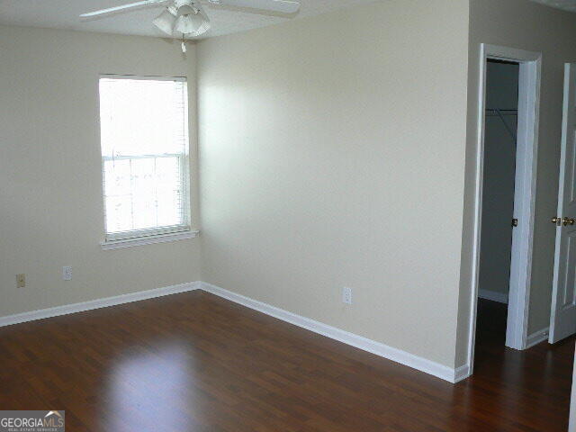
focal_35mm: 36
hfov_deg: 51.4
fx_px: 599
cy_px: 216
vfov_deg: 39.7
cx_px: 288
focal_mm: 6
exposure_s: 1/40
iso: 80
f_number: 2.8
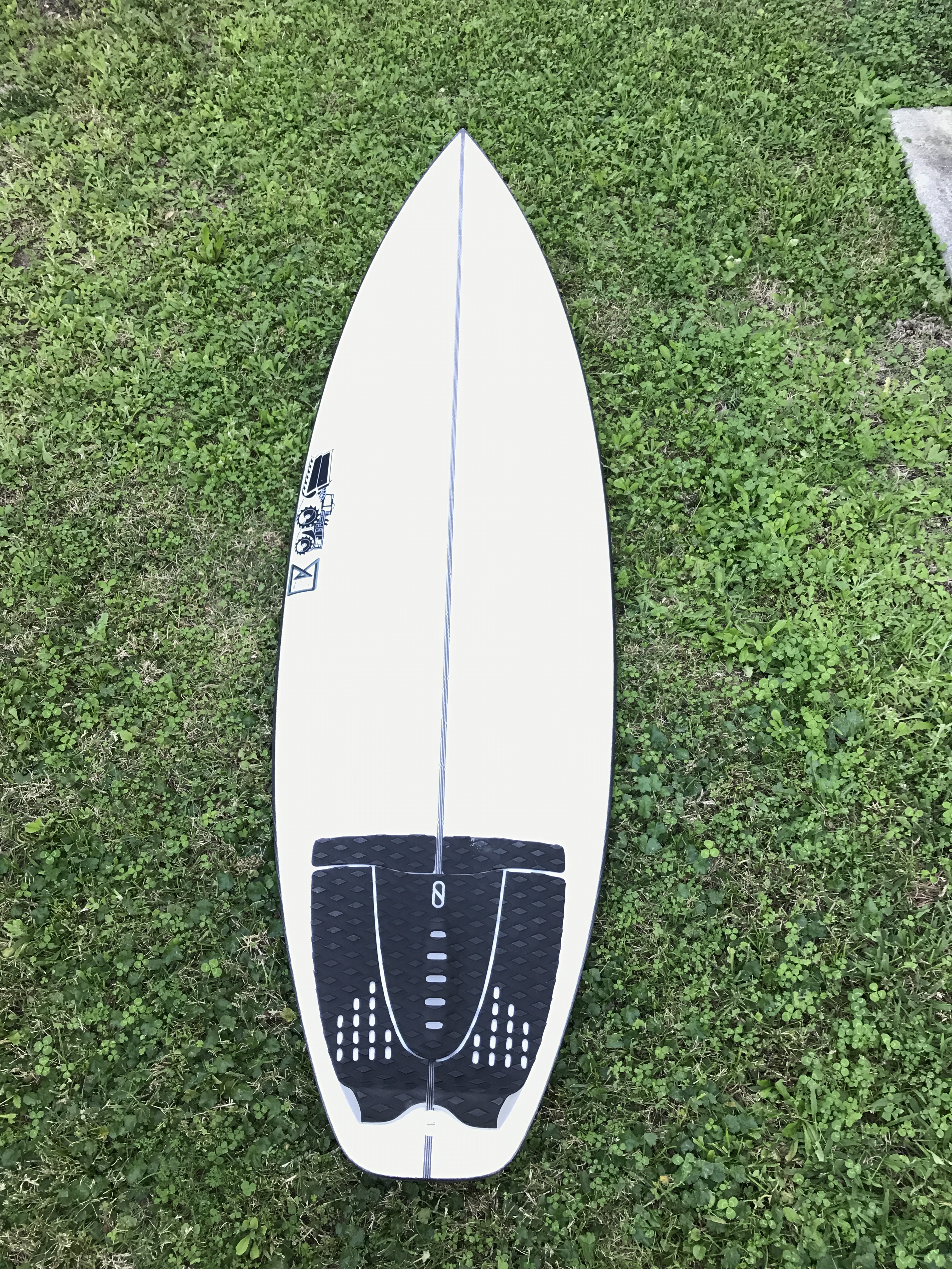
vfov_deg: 63.4
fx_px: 1027
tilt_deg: -53.2
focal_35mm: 28
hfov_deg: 49.7
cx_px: 476
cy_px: 634
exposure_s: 1/33
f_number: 1.8
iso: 40
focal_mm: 3.99
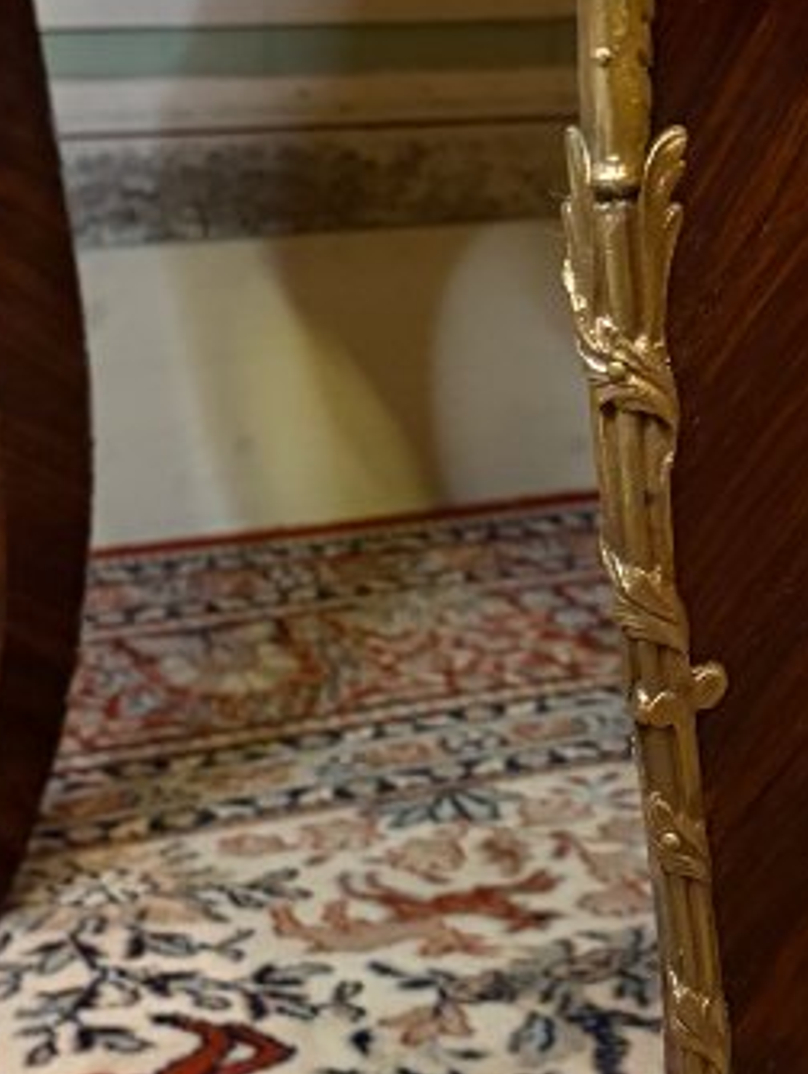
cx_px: 731
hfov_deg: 15.7
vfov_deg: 20.9
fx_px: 2889
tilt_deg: -13.4
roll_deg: -2.8
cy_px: 289
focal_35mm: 93
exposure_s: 1/25
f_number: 1.6
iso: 640
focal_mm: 5.96
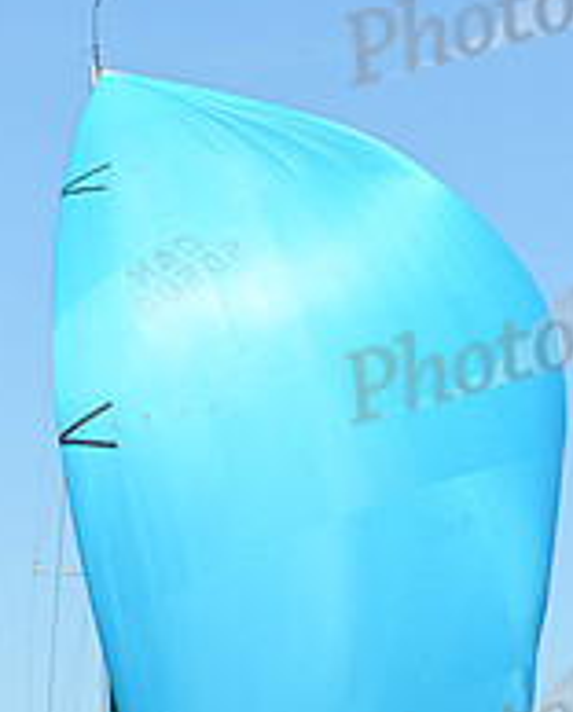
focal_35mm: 210
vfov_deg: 9.2
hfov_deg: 7.4
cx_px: 156
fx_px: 4438
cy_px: 573
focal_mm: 75
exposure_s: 1/1000
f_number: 5.6
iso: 320
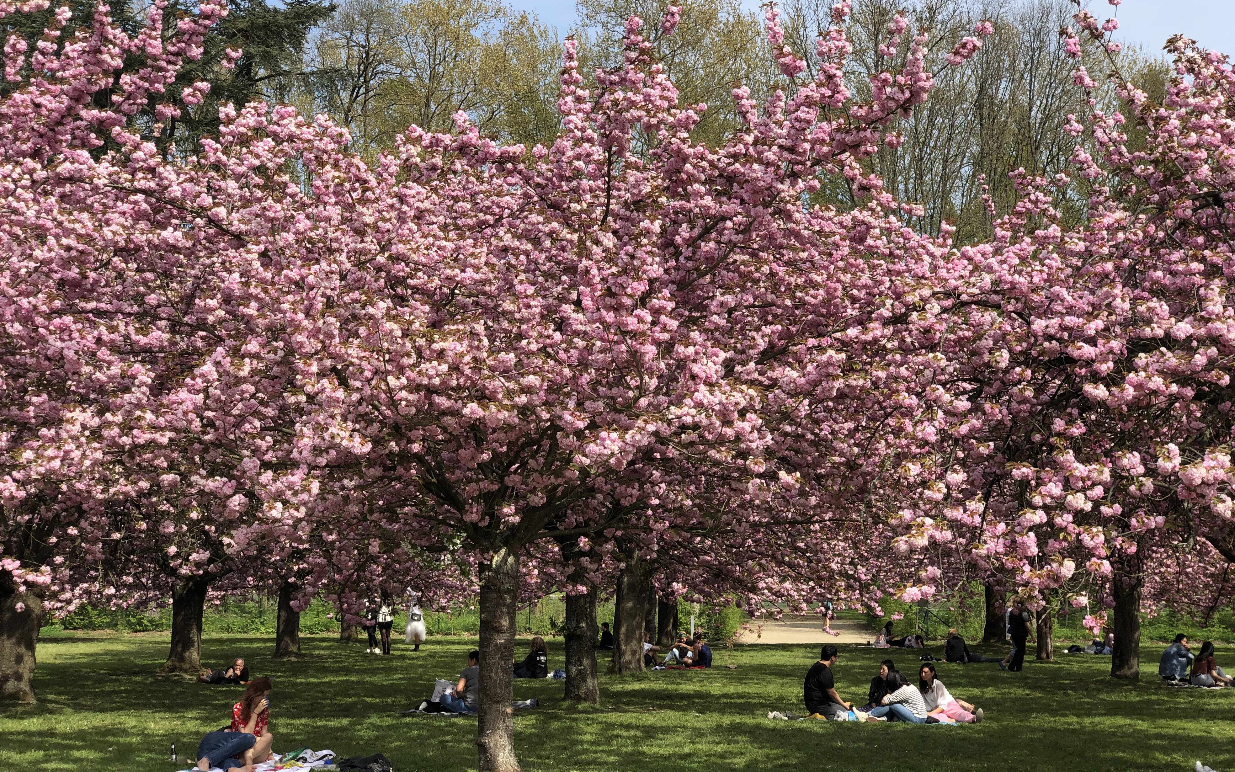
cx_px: 613
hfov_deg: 36.3
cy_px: 397
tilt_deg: +5.6
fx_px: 1885
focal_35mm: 56
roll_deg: +0.3
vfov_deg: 23.1
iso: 16
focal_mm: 6
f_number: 2.4
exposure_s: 1/623
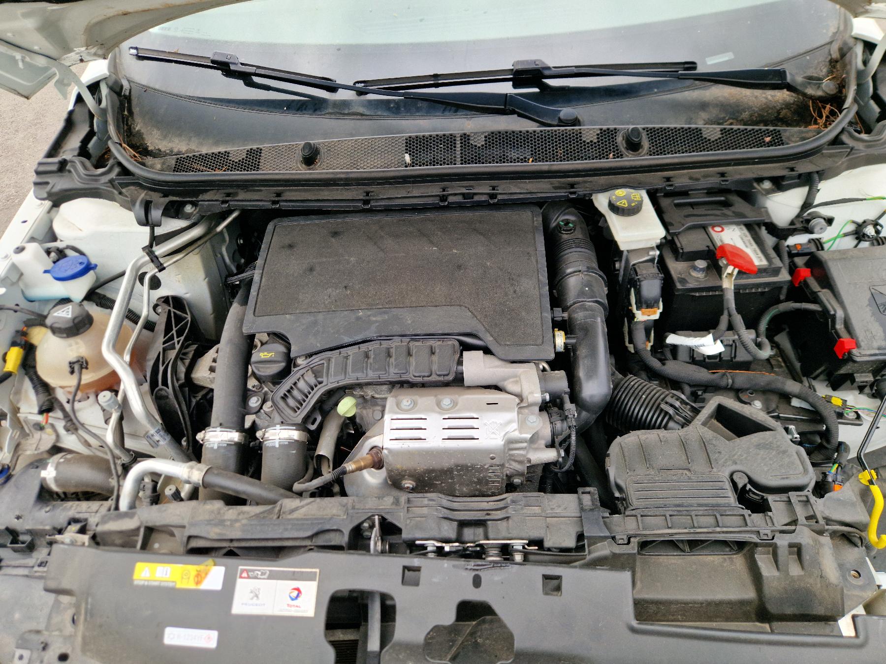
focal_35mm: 23
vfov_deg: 58.9
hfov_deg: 73.9
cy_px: 332
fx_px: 589
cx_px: 443
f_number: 1.8
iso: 50
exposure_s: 1/100
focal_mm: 5.4
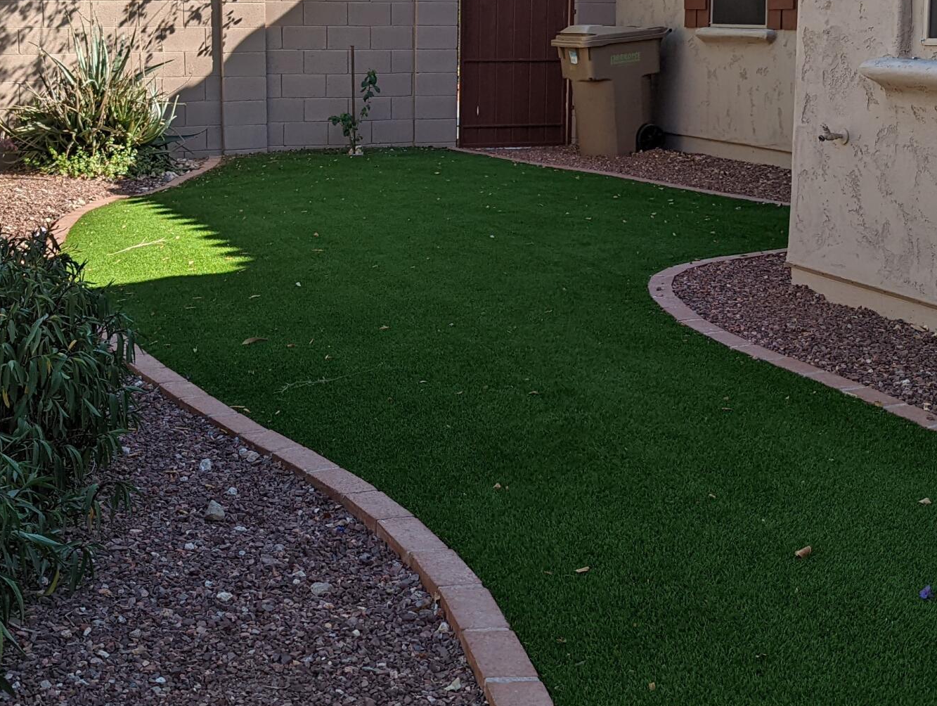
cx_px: 450
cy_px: 187
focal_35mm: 54
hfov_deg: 35.5
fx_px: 1464
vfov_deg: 26.8
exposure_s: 1/935
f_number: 1.85
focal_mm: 6.81
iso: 35
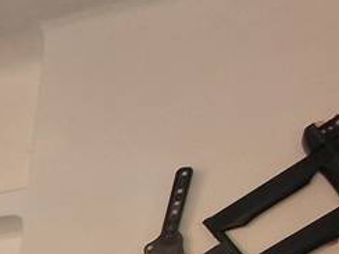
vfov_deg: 14.0
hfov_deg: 13.8
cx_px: -532
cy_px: 577
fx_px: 783
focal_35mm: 80
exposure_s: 1/60
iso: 64
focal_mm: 2.2
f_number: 2.2
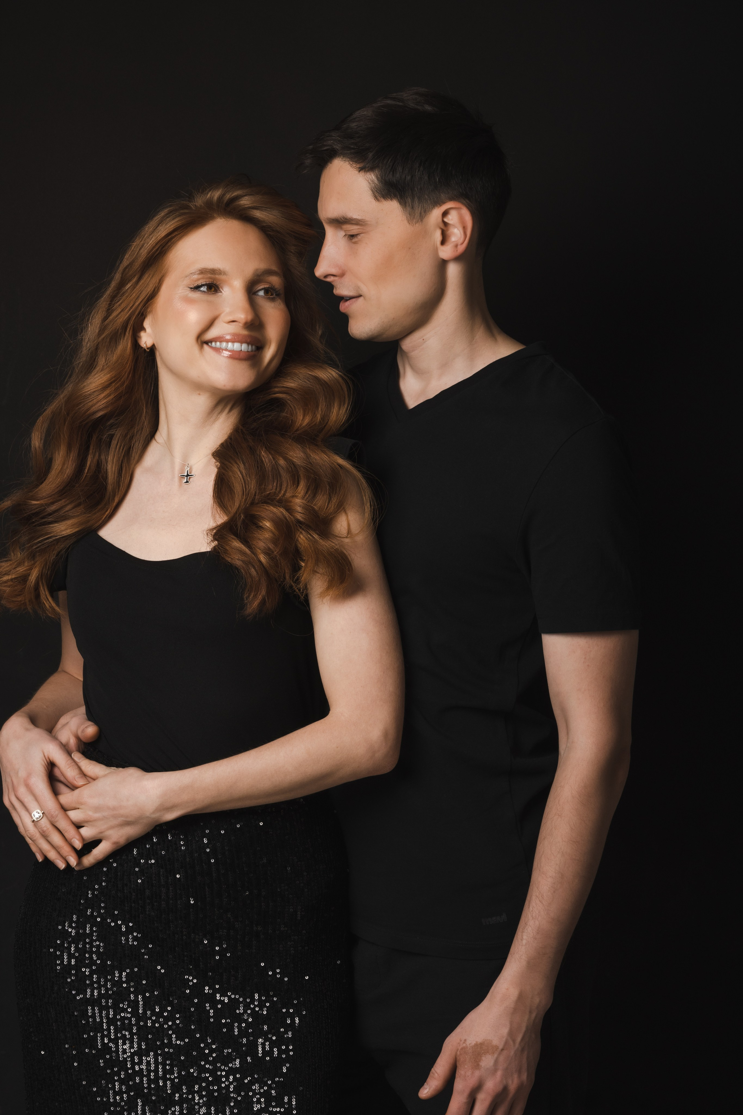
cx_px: 372
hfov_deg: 18.5
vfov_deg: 27.5
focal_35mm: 74
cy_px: 558
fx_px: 2275
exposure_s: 1/200
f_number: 6.3
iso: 100
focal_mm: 49
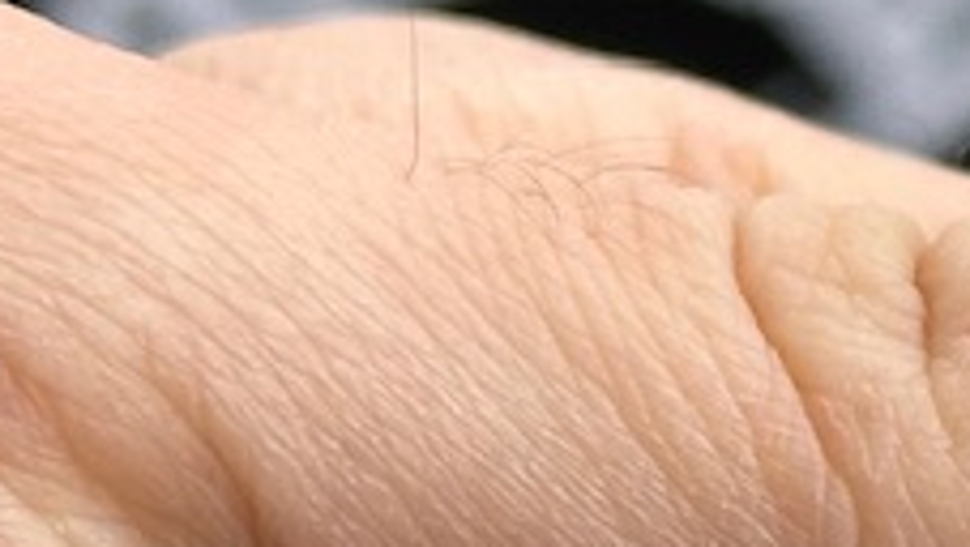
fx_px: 7592
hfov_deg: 7.1
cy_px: 568
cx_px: 1782
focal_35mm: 295
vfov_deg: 4.1
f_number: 1.78
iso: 64
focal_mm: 6.86
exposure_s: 1/962
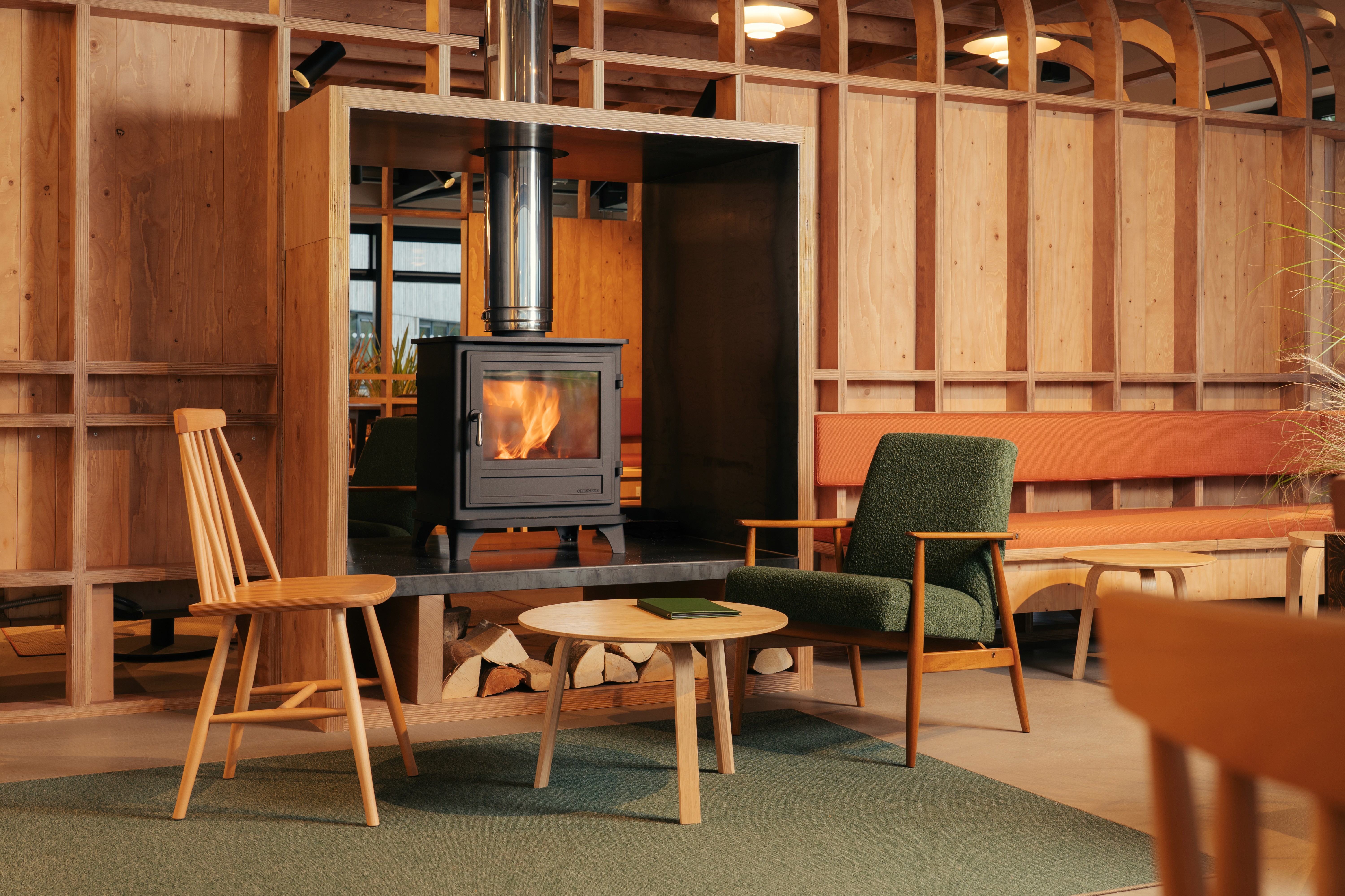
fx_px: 1532
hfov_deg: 47.4
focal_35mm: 41
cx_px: 672
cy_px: 448
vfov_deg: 32.6
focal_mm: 41
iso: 250
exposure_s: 1/6
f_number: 8
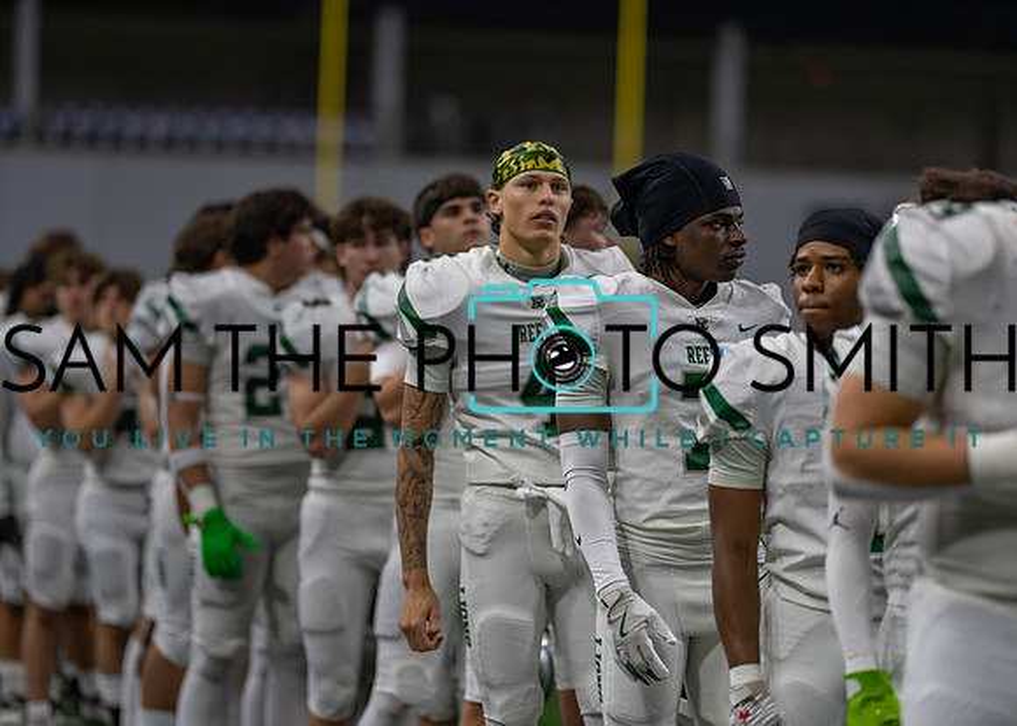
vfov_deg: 10.2
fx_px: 4085
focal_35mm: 141
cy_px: 363
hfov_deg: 14.2
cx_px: 508
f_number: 2
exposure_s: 1/640
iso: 400
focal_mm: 135
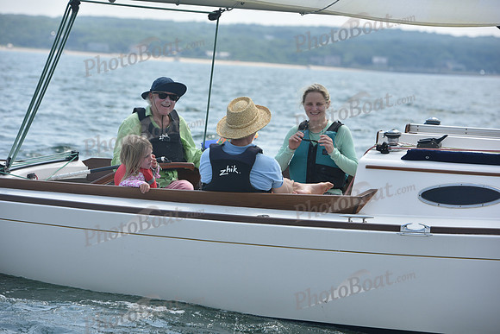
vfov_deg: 8.1
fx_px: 2362
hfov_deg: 12.1
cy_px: 167
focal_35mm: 170
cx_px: 250
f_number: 7.1
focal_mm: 170
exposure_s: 1/1000
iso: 250
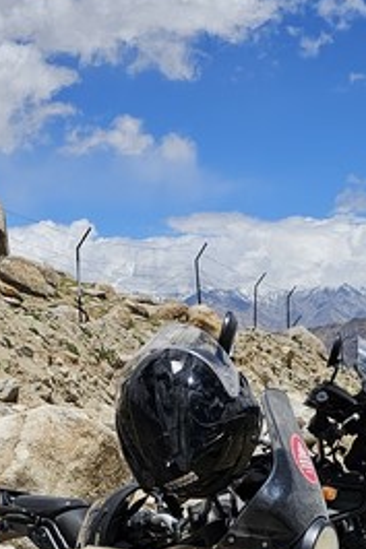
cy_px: 506
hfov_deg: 16.2
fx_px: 1283
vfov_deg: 23.5
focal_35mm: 84
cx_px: 210
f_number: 1.7
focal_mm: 6.3
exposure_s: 1/1946
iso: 10
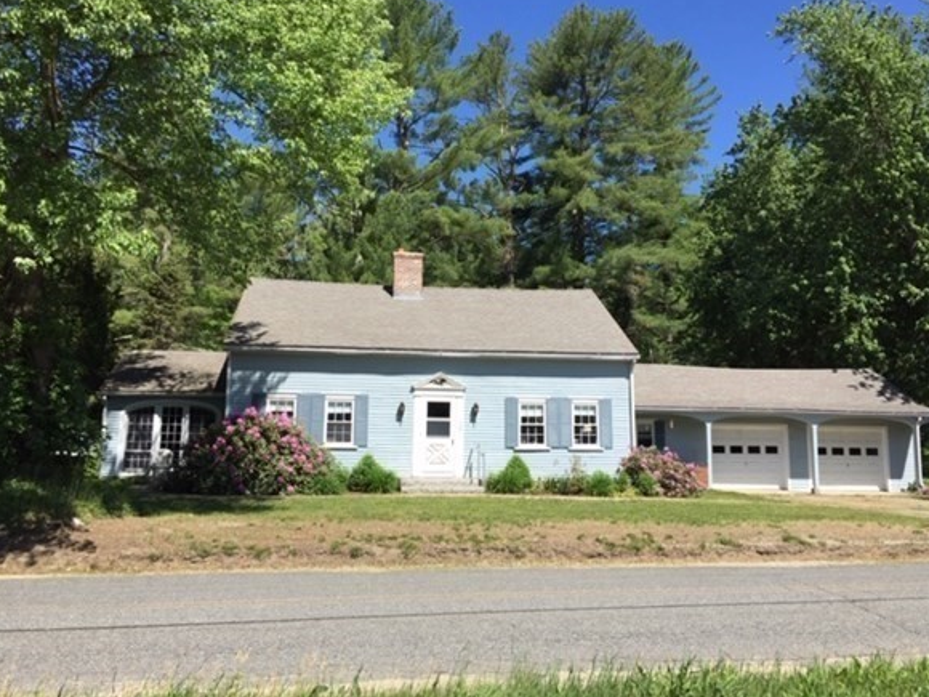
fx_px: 805
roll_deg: -0.8
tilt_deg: +5.4
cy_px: 340
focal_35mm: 30
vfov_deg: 46.8
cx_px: 474
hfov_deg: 60.0
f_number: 2.2
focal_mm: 4.15
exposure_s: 1/1464
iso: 32
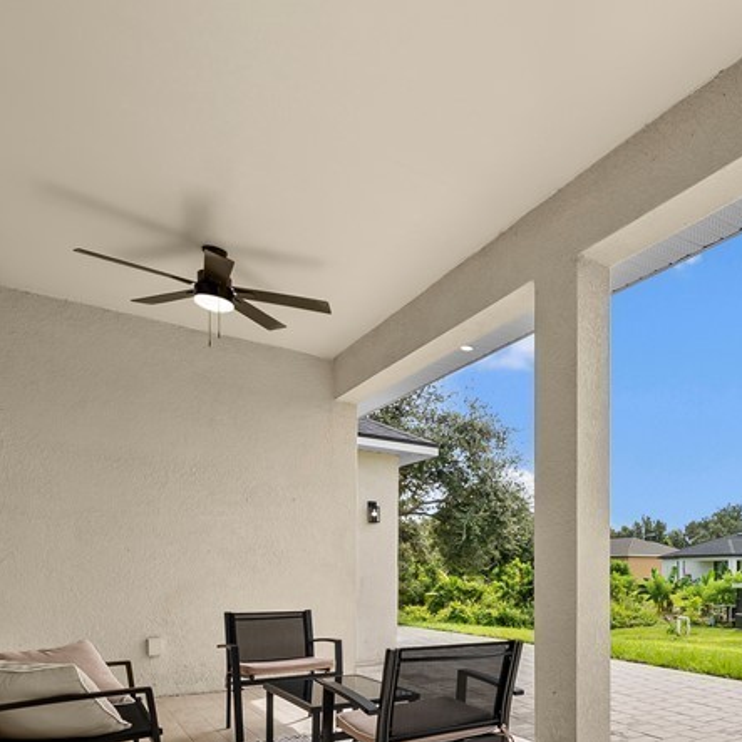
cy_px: 580
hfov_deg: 53.5
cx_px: 693
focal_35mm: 25
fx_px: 606
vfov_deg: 58.7
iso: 200
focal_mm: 12
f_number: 9
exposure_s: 1/160
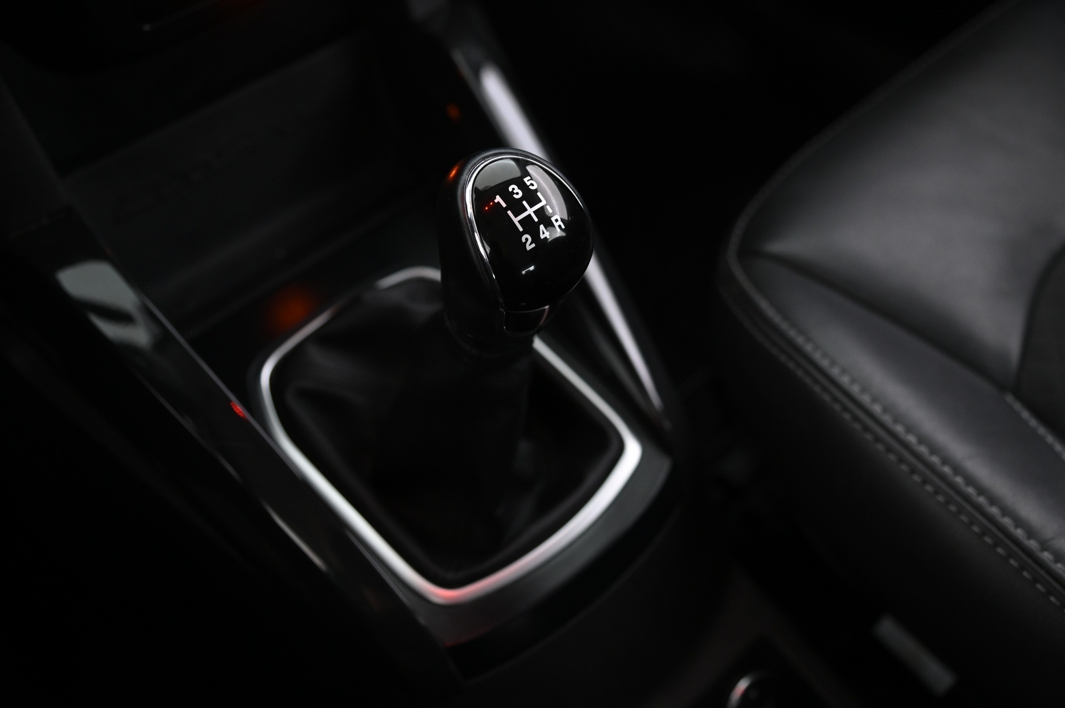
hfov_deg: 44.5
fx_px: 1301
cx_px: 532
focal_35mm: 44
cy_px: 354
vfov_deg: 30.5
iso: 2000
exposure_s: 1/13
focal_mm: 44
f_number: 4
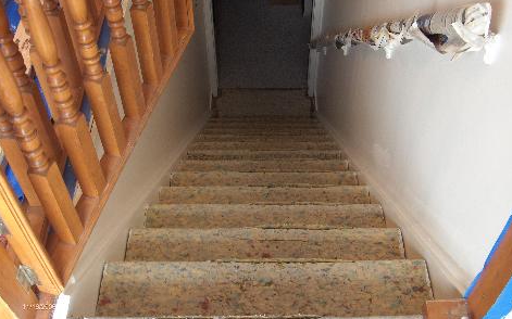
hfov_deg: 47.2
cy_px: 152
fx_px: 586
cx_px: 255
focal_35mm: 42
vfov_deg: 30.5
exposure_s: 1/26.6
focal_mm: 8
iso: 200
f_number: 2.8
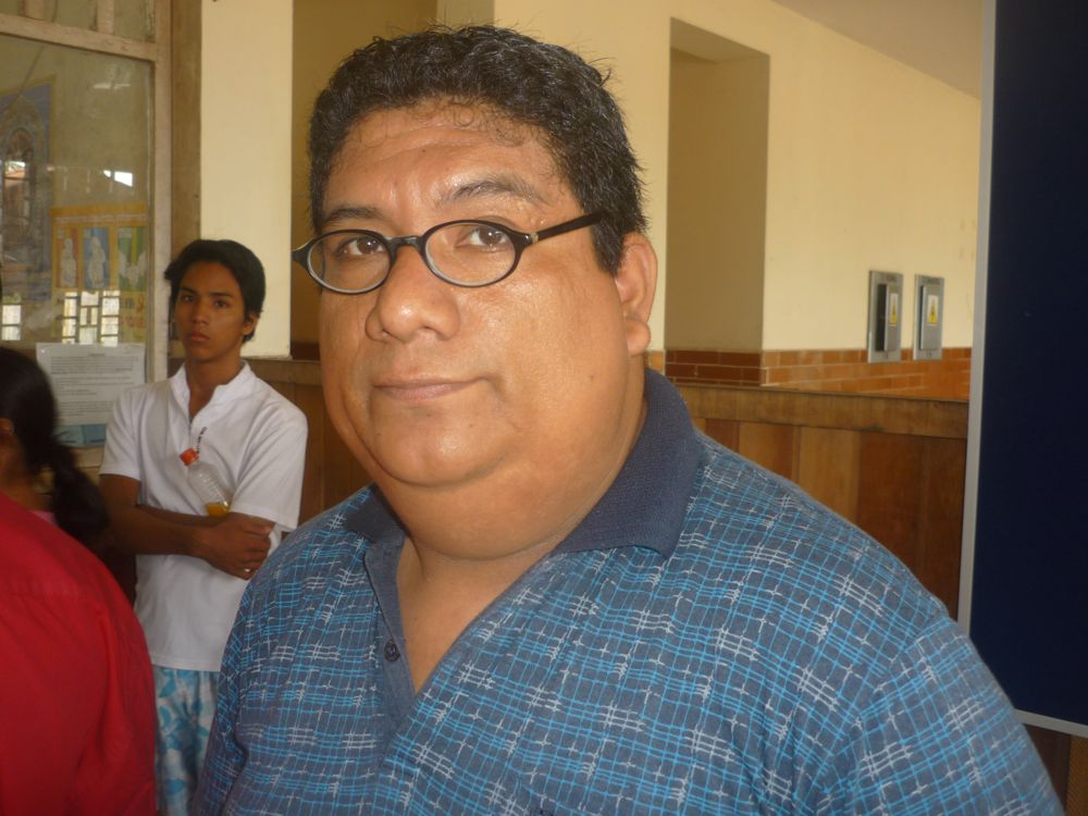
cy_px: 408
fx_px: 1037
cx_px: 544
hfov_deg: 55.4
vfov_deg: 42.9
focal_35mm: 33
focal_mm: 5.5
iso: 100
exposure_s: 1/30
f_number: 2.8
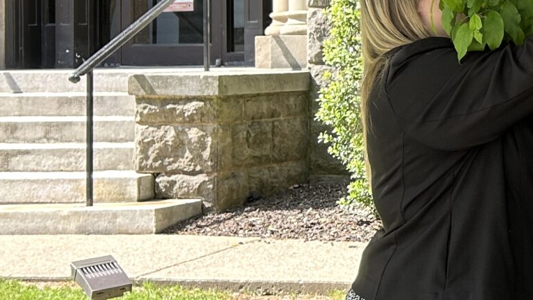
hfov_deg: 19.2
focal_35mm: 95
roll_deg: +0.7
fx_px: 1342
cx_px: 835
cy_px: 31
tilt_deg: +1.1
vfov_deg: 12.6
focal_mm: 5.7
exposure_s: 1/342
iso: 50
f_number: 1.5
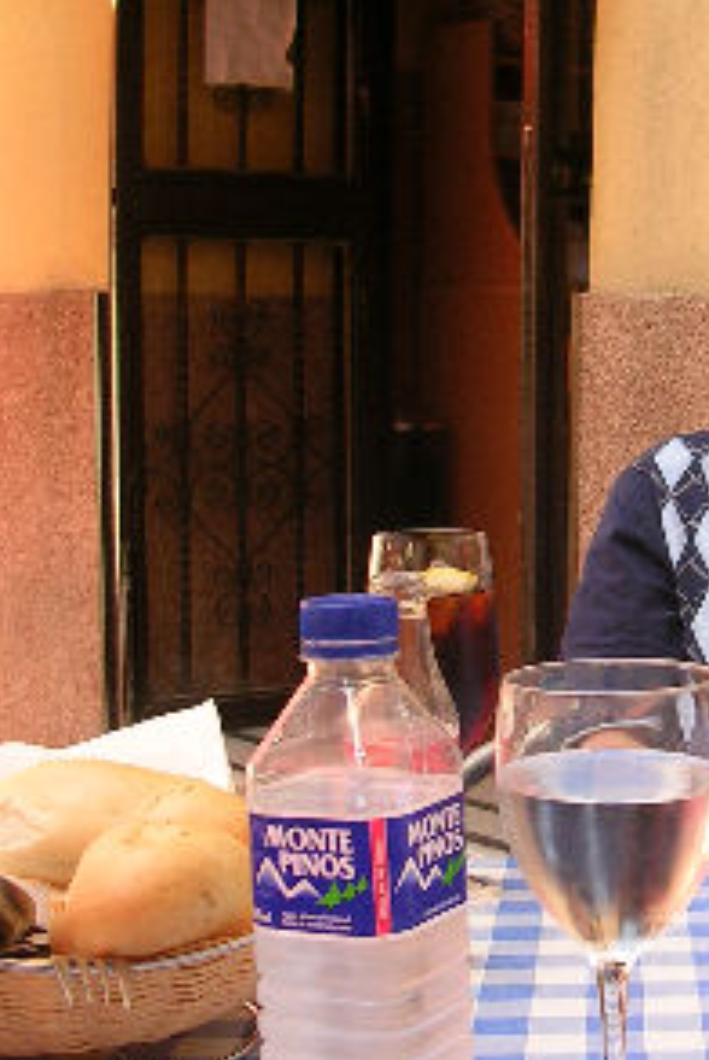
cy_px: 506
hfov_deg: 19.4
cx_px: 662
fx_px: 2033
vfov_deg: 29.2
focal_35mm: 69
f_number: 2.8
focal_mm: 5.8
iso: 50
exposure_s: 1/59.9
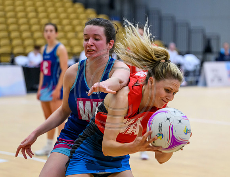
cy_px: 52
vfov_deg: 11.1
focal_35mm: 135
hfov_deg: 14.5
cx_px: 161
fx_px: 903
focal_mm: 86
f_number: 2.8
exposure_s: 1/1000
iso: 4000
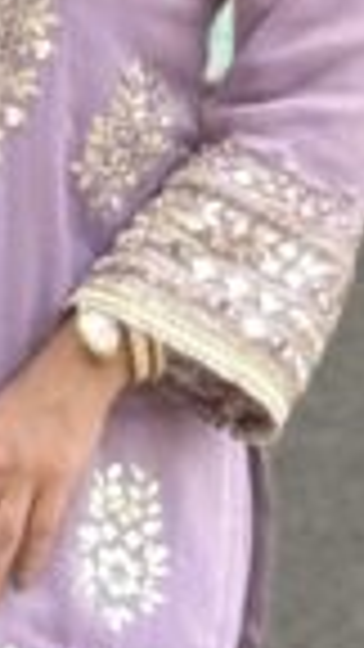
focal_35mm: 339
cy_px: 367
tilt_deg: -7.6
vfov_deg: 6.4
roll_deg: -1.8
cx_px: -207
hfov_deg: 3.6
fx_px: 5817
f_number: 1.78
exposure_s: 1/1484
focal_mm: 6.76
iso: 100
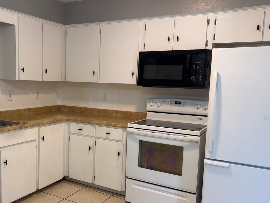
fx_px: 281
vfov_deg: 39.6
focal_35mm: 36
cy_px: 117
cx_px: 84
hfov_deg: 50.2
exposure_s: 1/60
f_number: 1.78
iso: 125
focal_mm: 6.76
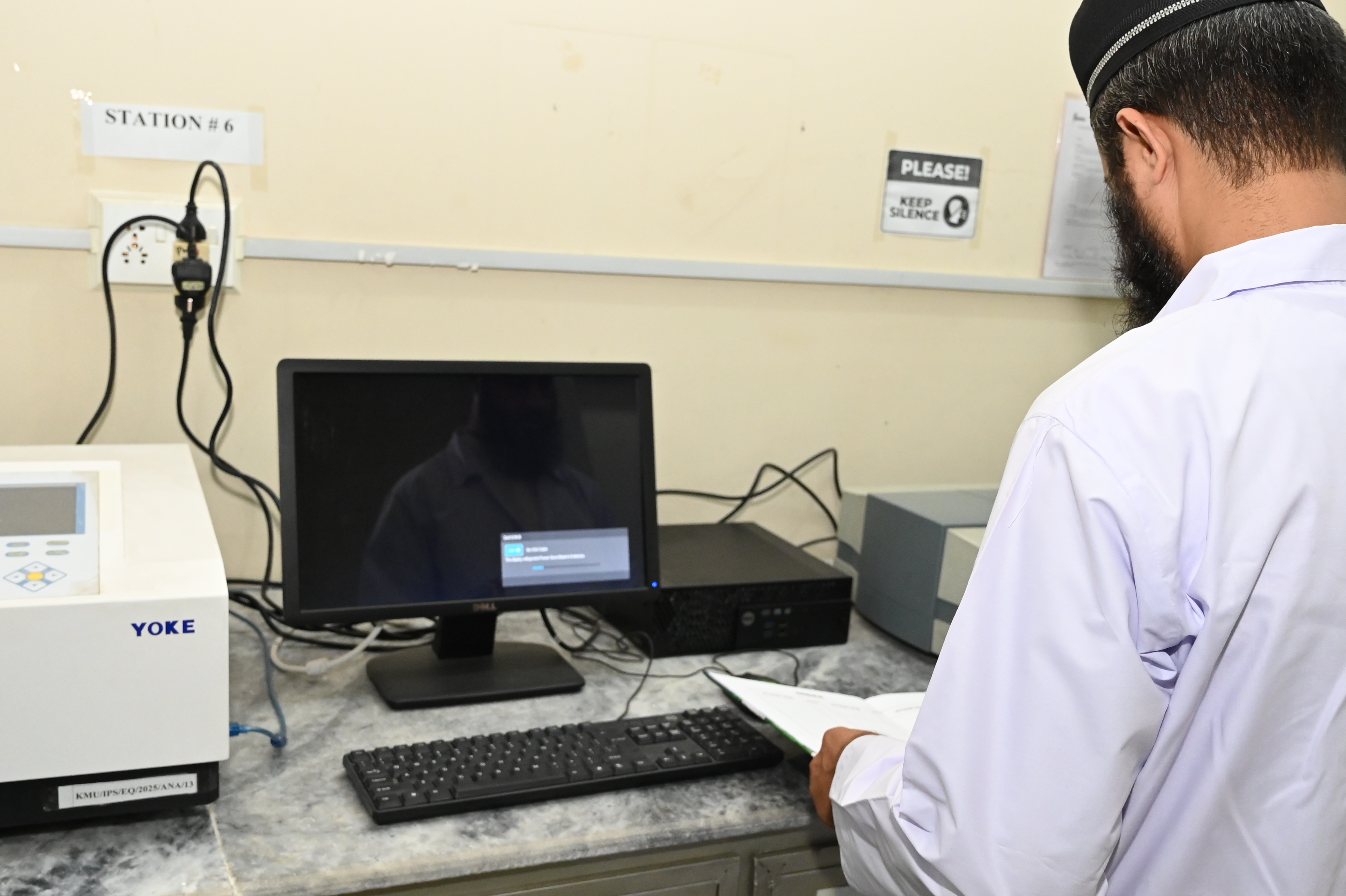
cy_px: 453
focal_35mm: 37
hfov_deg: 52.2
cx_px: 665
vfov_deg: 36.2
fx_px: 1372
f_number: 5.6
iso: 4000
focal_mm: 25.5
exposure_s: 1/200
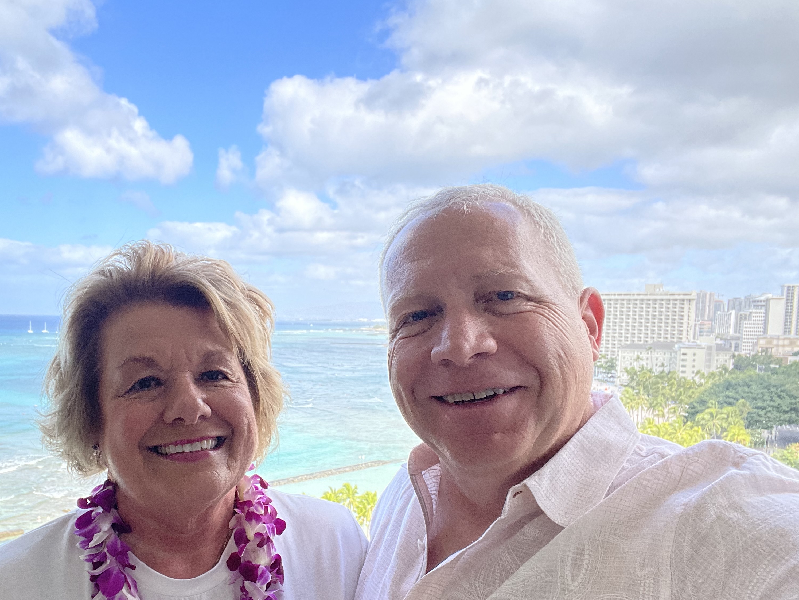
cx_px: 286
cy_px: 374
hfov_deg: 57.4
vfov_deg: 45.1
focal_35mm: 31
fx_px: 716
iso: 25
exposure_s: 1/422
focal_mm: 2.71
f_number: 2.2
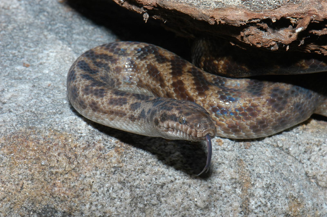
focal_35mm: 158
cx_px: 164
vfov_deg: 8.7
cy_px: 108
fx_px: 1429
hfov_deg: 13.1
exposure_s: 1/60
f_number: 22
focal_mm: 105
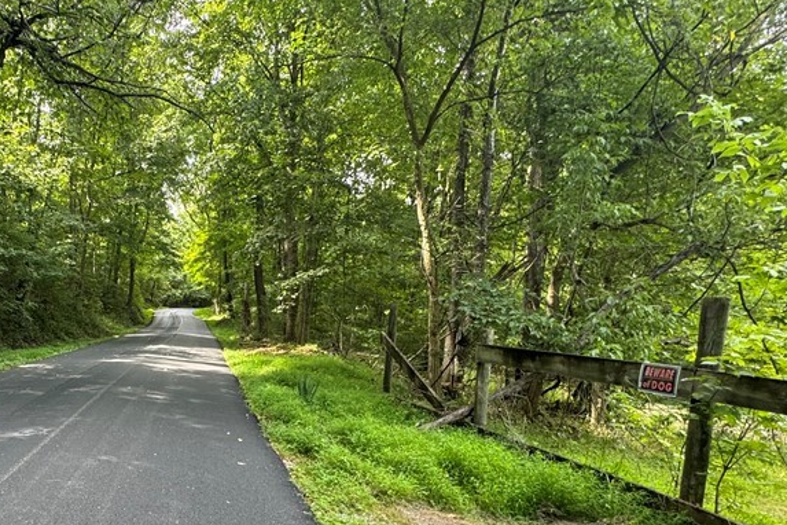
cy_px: 381
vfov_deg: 48.0
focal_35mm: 26
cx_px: 136
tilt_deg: -0.9
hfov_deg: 62.3
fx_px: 568
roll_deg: -1.8
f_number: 2.2
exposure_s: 1/99
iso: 100
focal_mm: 2.22
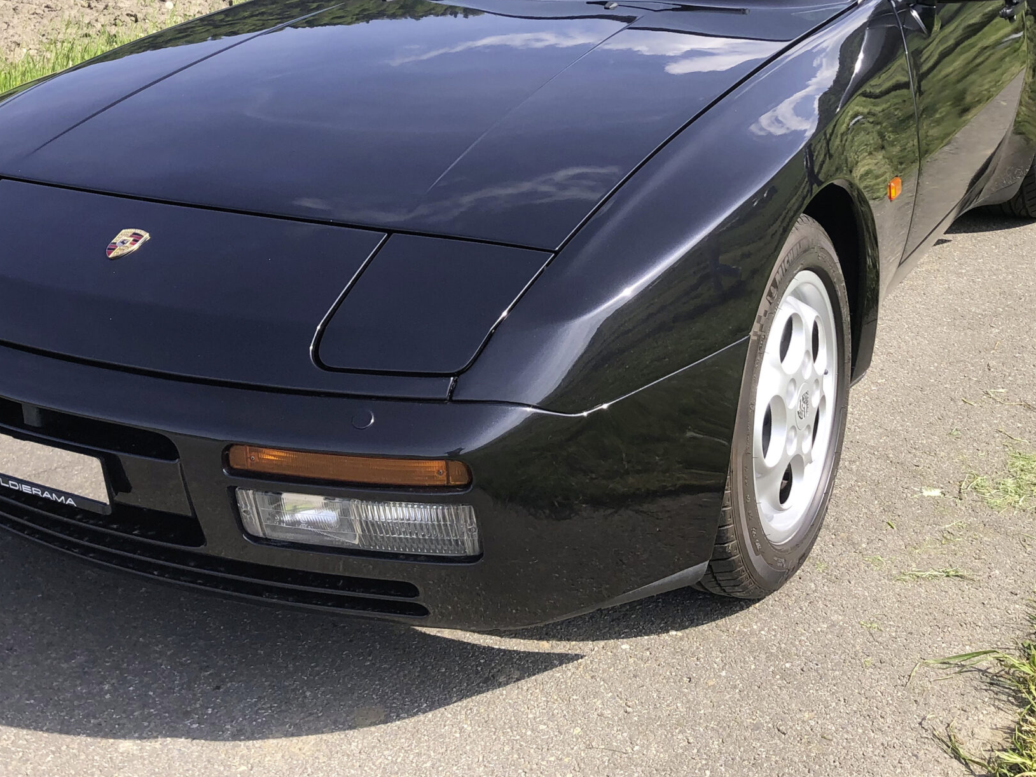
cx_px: 413
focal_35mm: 44
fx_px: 1317
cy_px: 191
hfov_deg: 42.7
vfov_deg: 32.2
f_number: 1.8
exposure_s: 1/762
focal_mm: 3.99
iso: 20
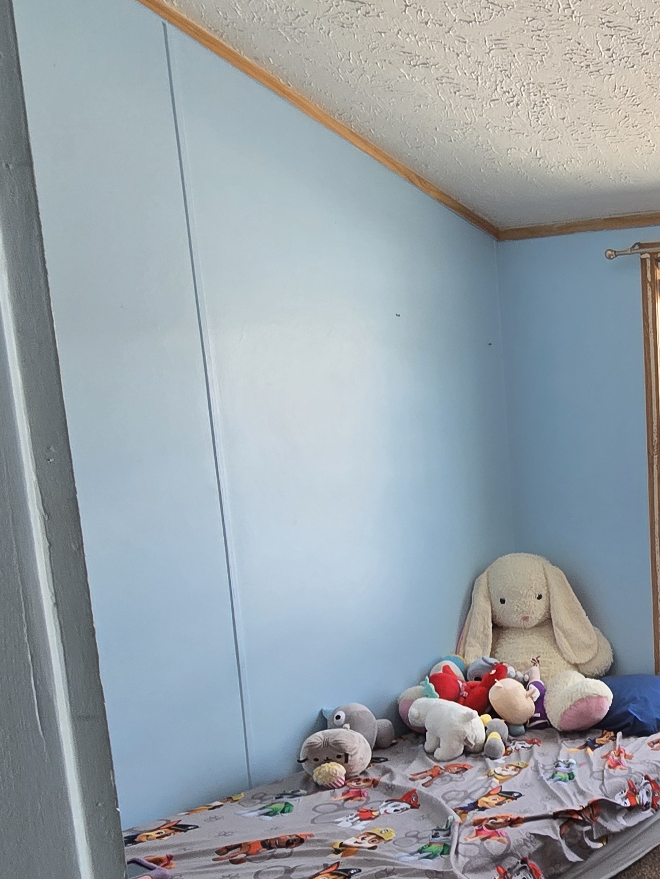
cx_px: 798
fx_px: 864
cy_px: 606
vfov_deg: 52.6
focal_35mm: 34
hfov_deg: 33.7
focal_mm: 2.2
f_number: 2.2
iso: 80
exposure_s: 1/120
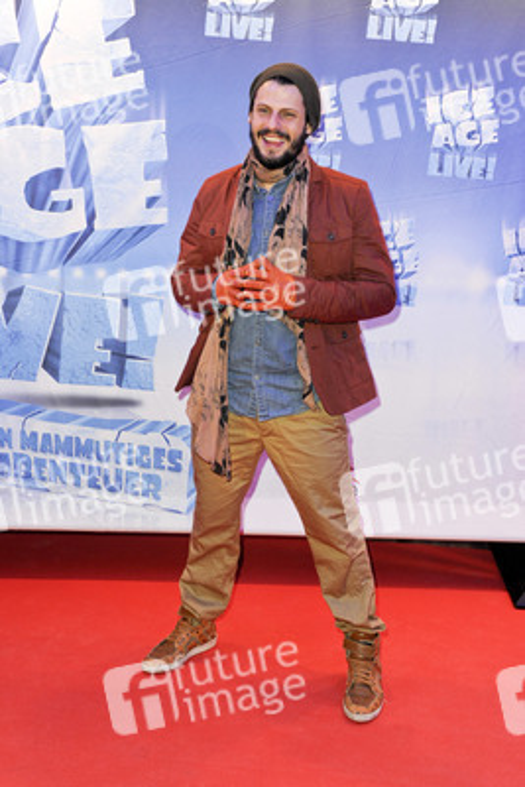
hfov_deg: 33.4
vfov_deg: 48.4
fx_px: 874
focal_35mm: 40
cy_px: 394
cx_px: 262
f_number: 5.6
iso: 1600
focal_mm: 40
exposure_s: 1/200
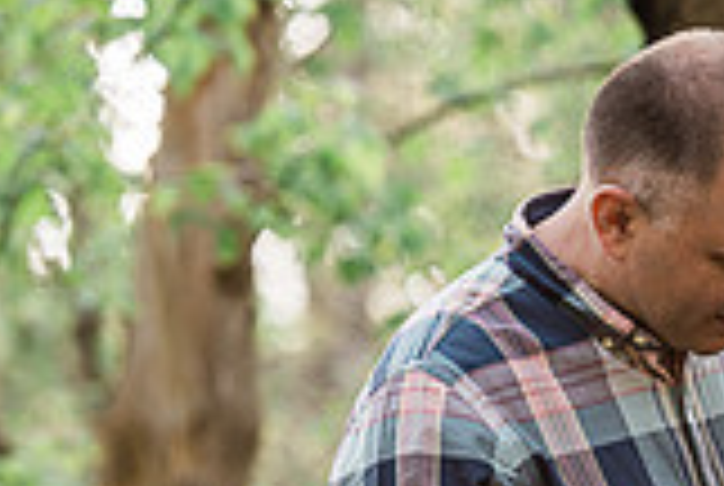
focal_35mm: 575
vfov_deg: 2.4
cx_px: 899
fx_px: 11585
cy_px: 704
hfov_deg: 3.6
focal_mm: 160
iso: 500
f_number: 4.5
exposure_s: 1/250
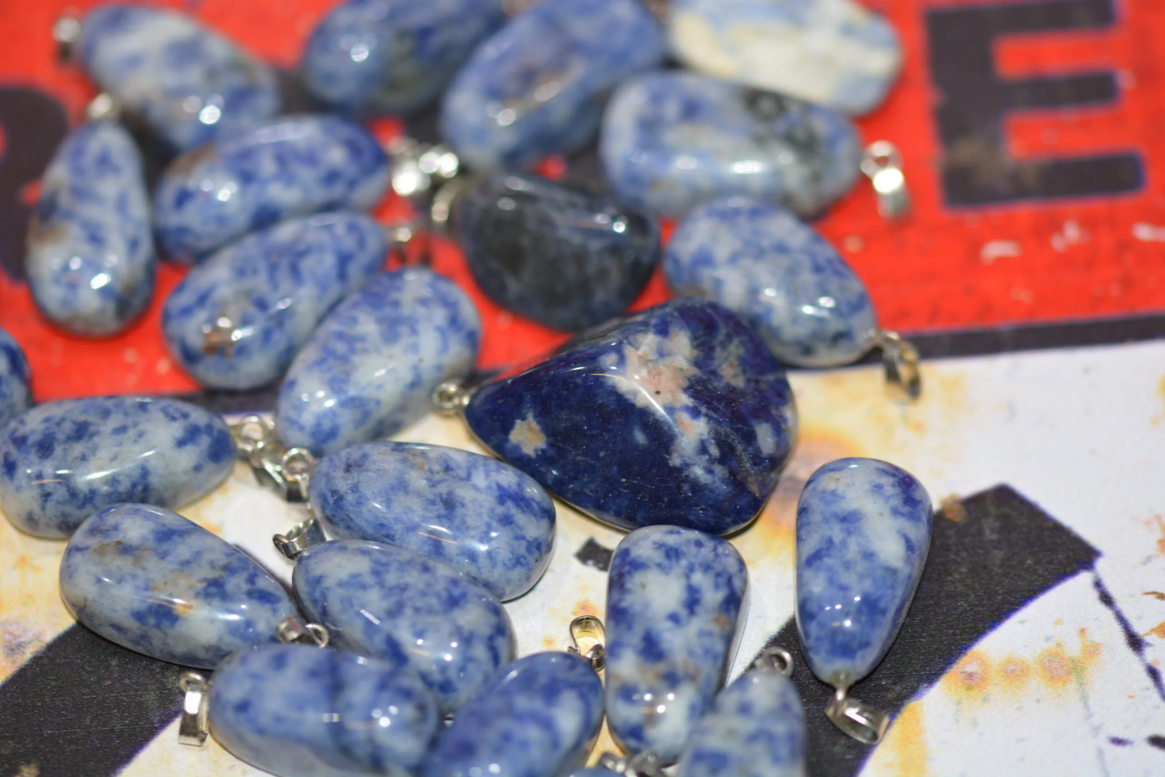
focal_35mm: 158
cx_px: 582
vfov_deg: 8.7
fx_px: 5098
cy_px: 388
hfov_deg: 13.0
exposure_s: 1/80
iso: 400
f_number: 3.5
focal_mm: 105
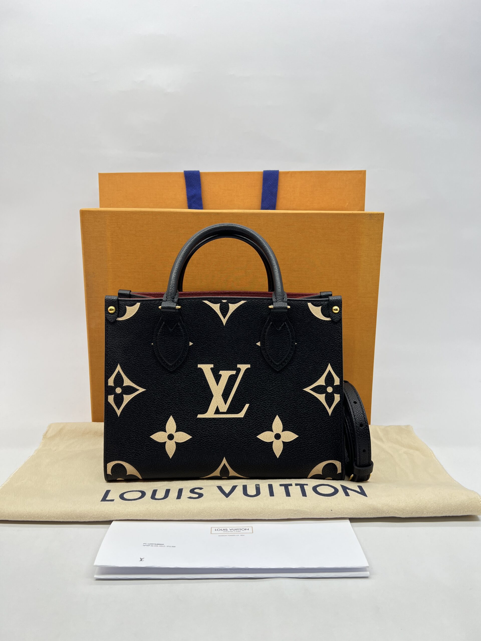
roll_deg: -0.8
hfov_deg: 53.1
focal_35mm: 26
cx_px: 240
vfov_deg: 67.3
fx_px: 482
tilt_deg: -12.0
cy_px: 320
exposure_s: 1/100
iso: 40
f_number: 1.5
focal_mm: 5.7
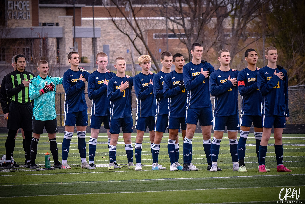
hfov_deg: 10.3
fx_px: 1694
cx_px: 152
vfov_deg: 6.9
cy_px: 102
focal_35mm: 200
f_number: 6.3
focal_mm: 200
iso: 1250
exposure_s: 1/1600
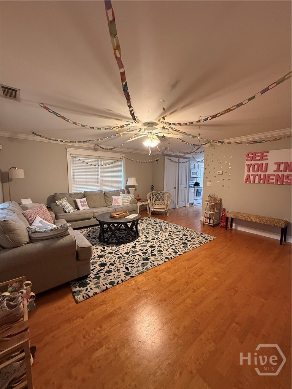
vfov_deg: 102.1
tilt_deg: -6.2
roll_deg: -0.6
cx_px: 146
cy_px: 194
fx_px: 157
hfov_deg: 85.7
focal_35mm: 14
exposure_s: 1/60
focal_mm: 2.22
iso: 400
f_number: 2.2
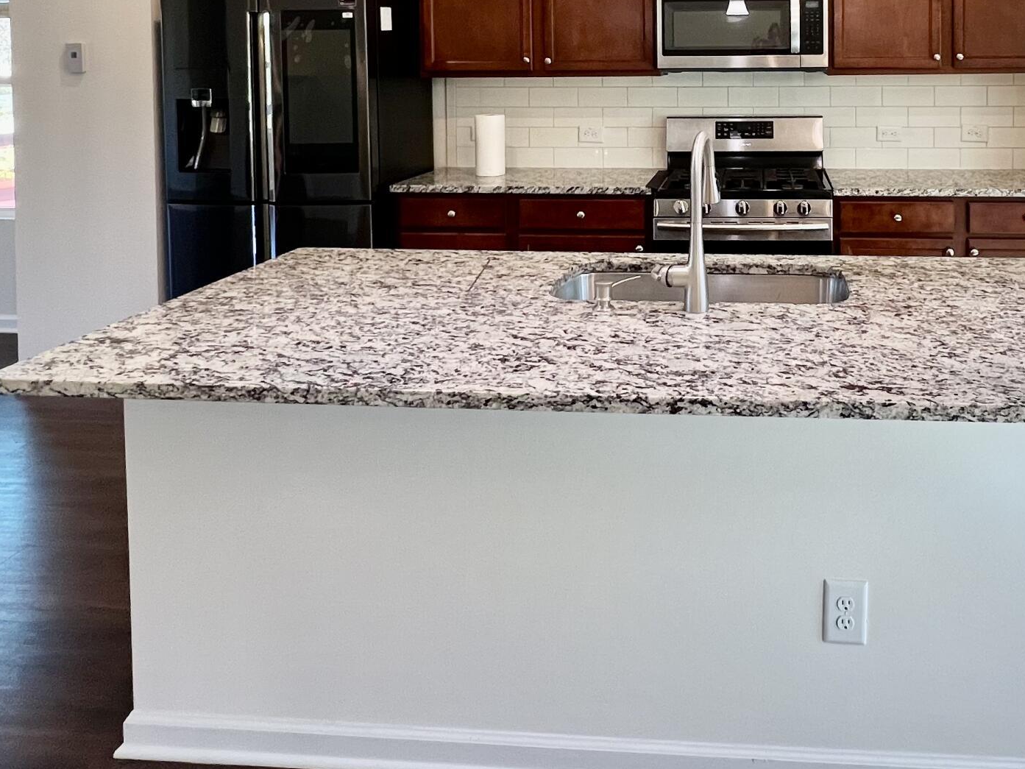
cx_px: 701
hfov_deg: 61.6
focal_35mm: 28
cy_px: 79
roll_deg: -0.3
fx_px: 829
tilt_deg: -2.0
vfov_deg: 45.2
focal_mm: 1.57
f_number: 1.8
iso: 160
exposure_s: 1/120
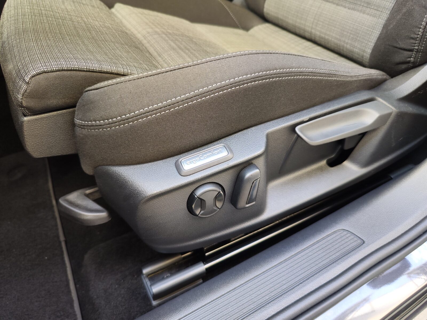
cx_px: 214
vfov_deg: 58.9
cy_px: 160
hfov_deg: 73.9
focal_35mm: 23
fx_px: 284
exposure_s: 1/50
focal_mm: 7.01
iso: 731
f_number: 1.69
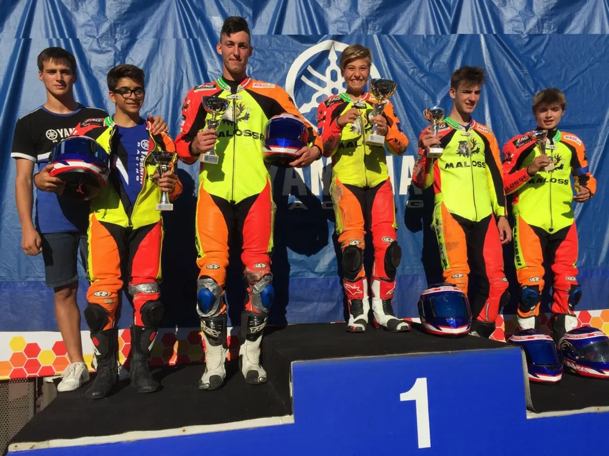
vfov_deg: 48.2
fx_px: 510
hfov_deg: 61.7
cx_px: 304
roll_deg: +0.5
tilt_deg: +2.7
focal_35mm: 29
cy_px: 228
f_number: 2.2
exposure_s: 1/3300
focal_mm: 4.15
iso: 32
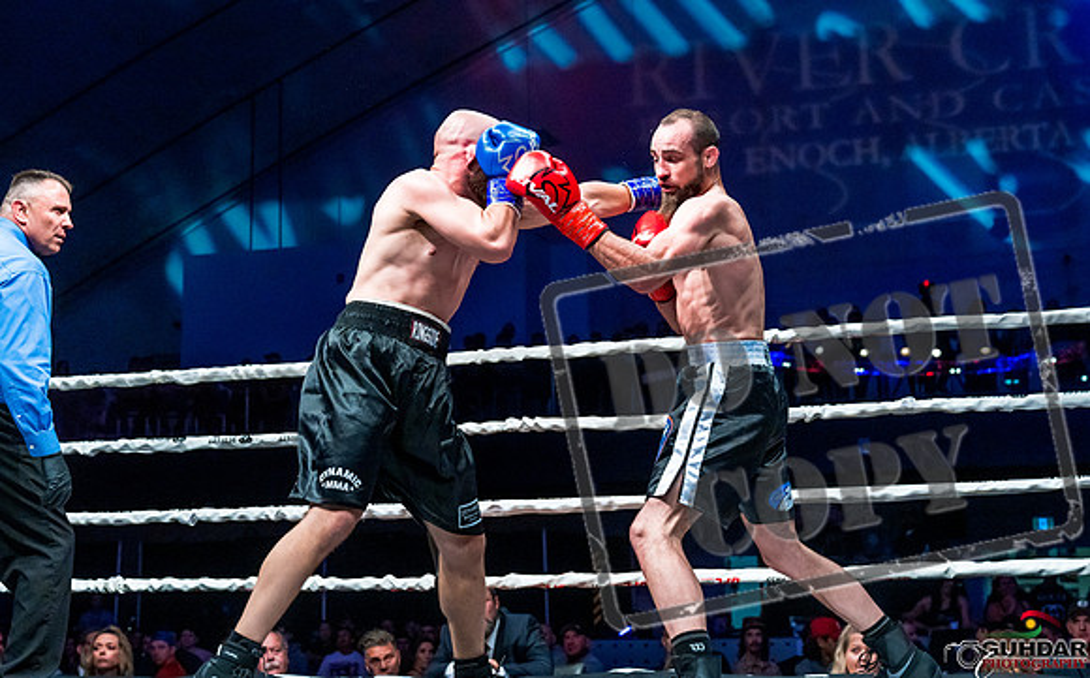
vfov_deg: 24.0
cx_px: 556
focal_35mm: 54
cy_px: 307
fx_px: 1592
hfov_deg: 37.8
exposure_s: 1/1000
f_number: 4
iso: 4000
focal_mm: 48
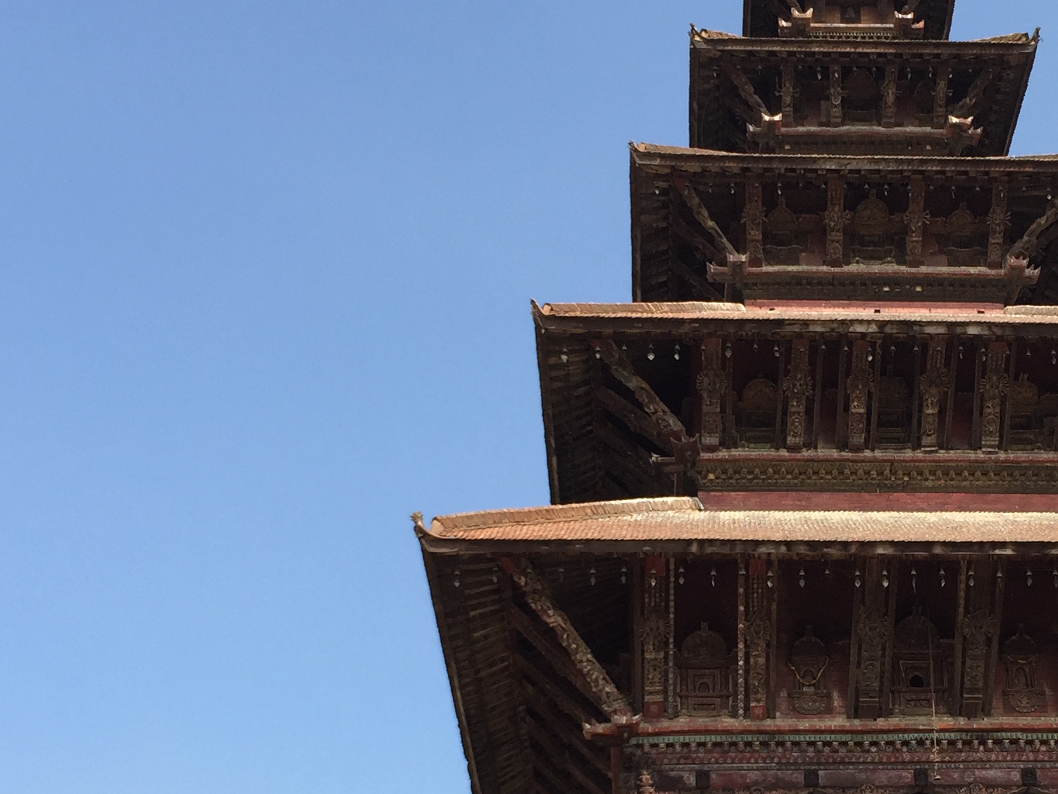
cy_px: 638
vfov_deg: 23.0
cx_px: 797
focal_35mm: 63
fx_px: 1926
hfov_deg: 30.2
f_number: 2.2
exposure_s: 1/1236
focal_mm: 4.15
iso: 32
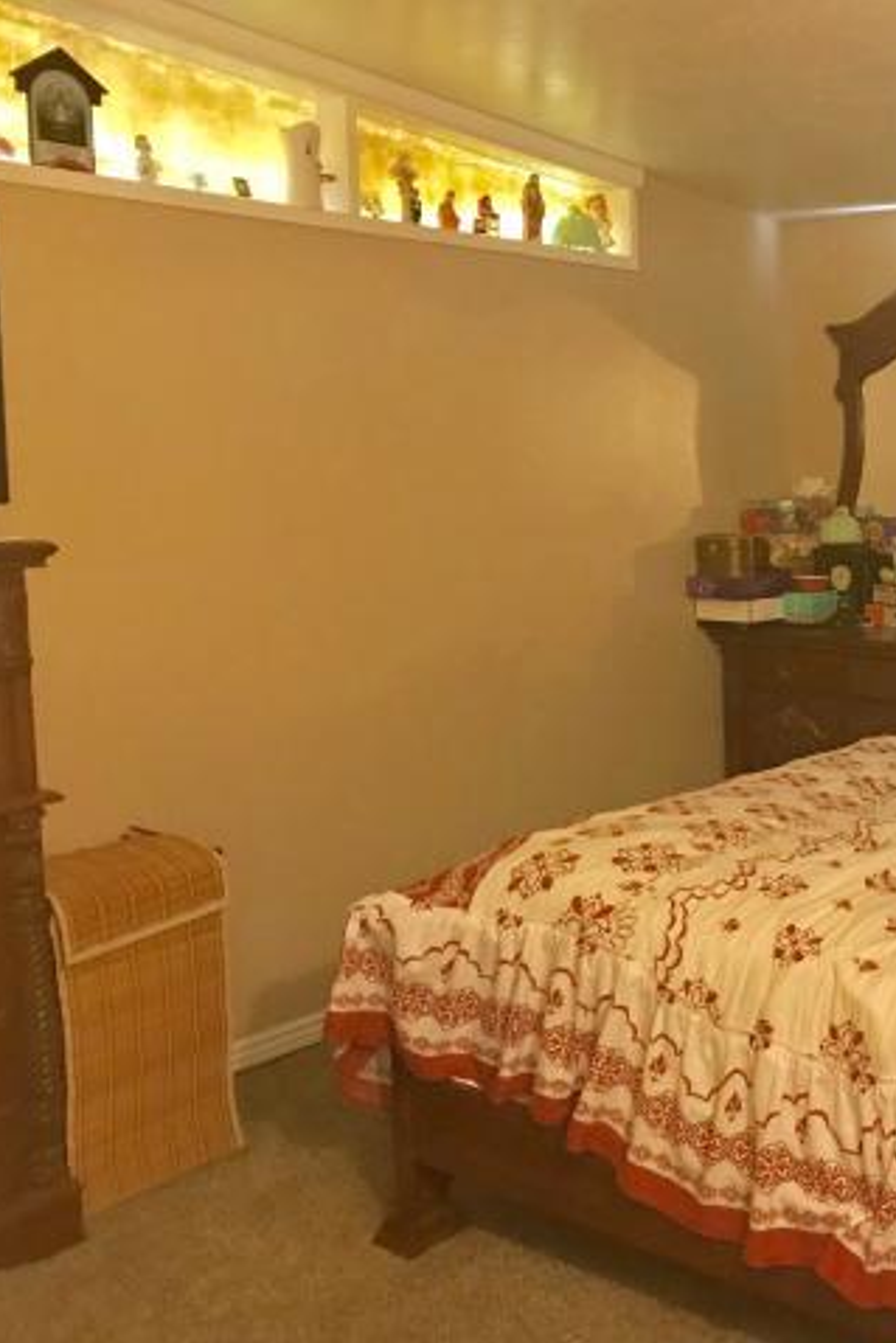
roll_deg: -0.2
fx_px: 1455
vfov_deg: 49.5
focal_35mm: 39
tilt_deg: -7.5
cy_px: 672
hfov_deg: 32.2
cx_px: 837
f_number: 1.8
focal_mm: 3.99
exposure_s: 1/6
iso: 100
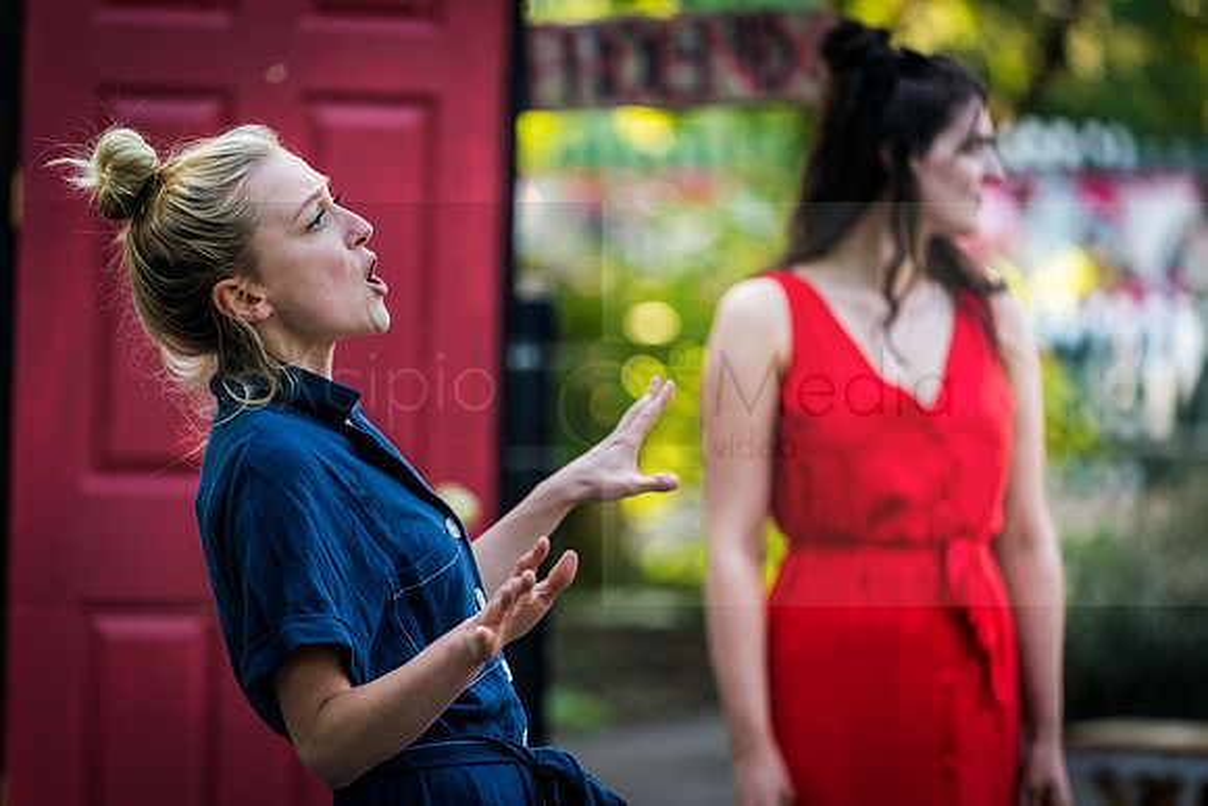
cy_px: 447
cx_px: 573
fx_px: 6106
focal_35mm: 182
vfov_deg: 7.6
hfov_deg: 11.3
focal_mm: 164
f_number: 2.8
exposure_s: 1/200
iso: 200
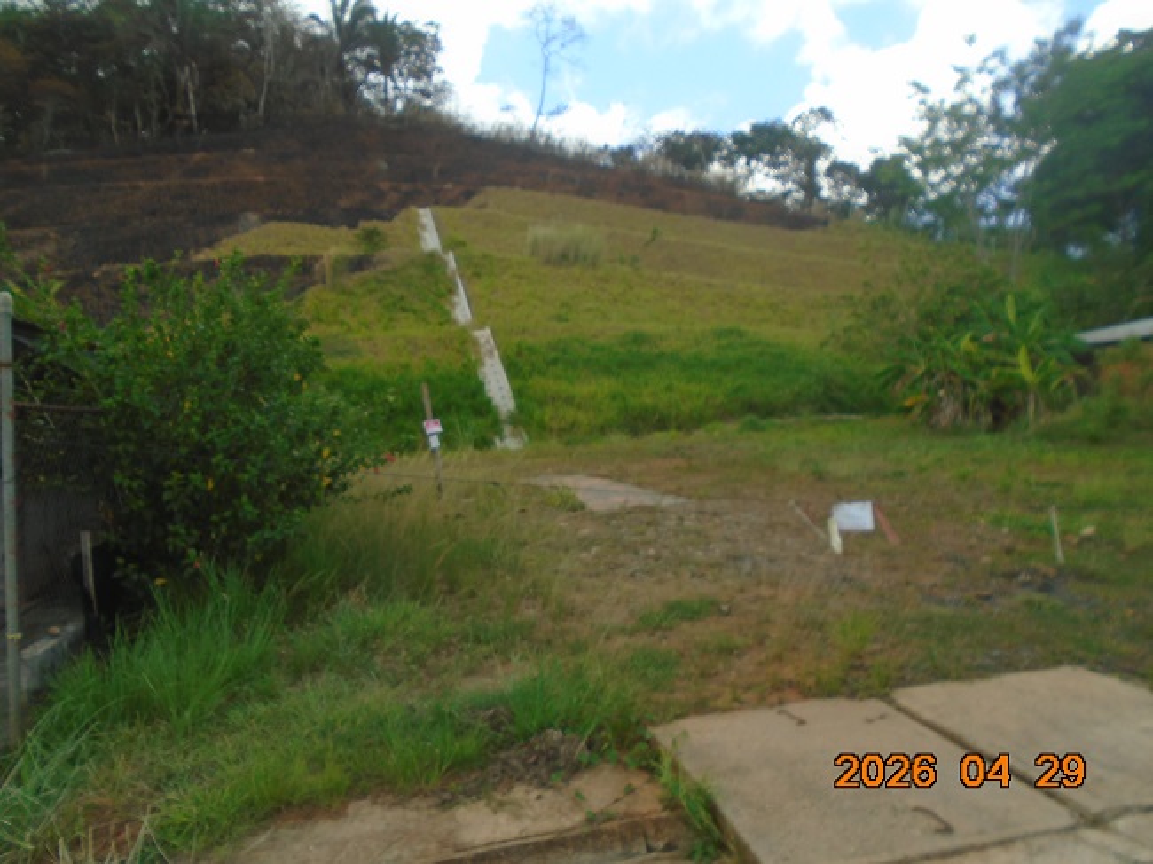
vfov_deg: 53.0
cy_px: 432
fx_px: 866
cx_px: 576
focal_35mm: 26
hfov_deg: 67.3
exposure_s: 1/400
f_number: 3.2
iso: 100
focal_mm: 4.6
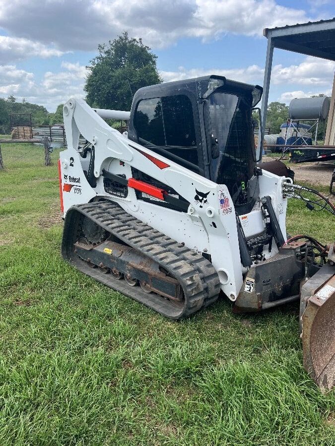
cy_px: 223
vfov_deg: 67.3
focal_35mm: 26
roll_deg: -0.8
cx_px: 168
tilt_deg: -16.5
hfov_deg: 53.1
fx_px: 335
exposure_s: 1/1957
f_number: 1.6
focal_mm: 5.1
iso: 50
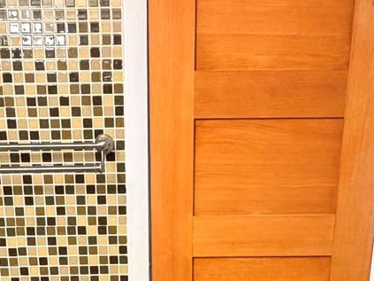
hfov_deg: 36.1
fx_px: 572
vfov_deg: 25.3
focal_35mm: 53
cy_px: 318
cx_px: 161
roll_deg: +0.9
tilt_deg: -18.9
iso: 250
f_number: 2.2
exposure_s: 1/60
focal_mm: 2.22
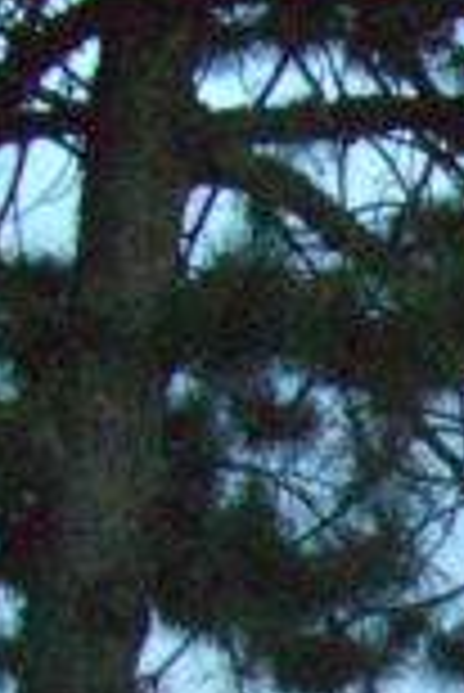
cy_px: 1109
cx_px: 1261
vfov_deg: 10.4
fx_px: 3665
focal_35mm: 190
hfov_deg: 6.7
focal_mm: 7.9
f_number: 2.8
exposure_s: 1/50
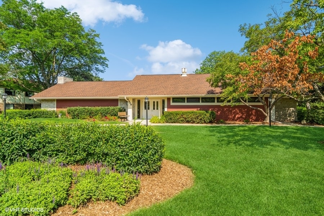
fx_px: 162
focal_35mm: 18
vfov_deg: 67.4
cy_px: 108
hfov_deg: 90.0
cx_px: 162
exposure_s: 1/800
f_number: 8
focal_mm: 12
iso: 200
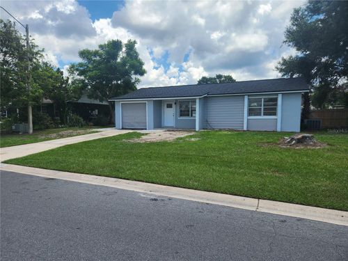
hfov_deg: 73.9
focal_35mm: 23
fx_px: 231
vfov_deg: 58.9
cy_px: 130
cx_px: 174
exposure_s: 1/1593
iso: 20
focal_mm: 5.4
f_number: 1.8
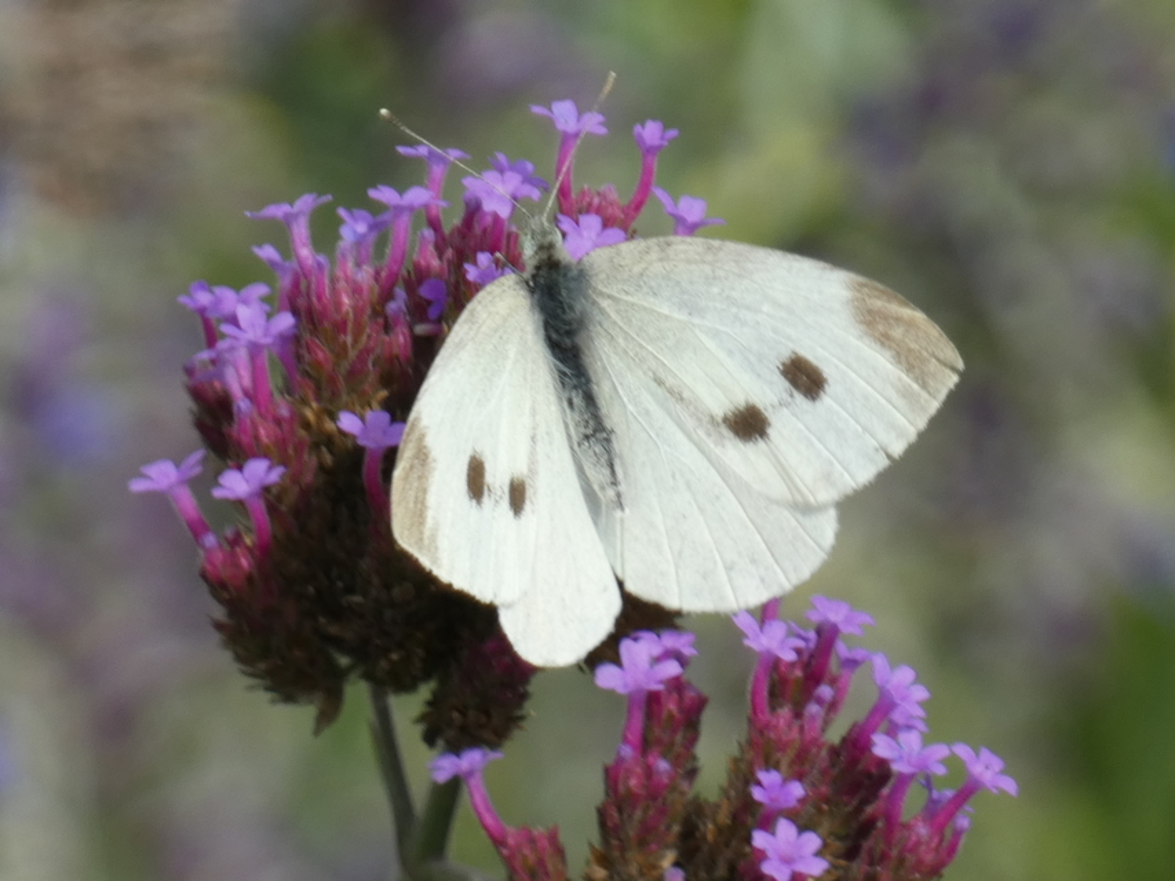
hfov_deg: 3.0
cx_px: 588
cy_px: 440
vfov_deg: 2.3
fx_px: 22440
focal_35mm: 661
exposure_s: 1/160
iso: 80
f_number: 5.6
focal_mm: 118.5
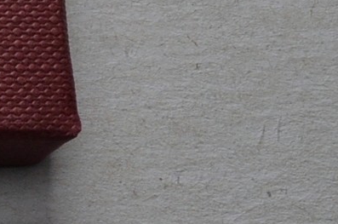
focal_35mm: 205
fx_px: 1921
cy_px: 131
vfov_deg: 6.7
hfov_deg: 8.7
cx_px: -581
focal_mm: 22
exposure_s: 1/250
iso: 400
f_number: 14
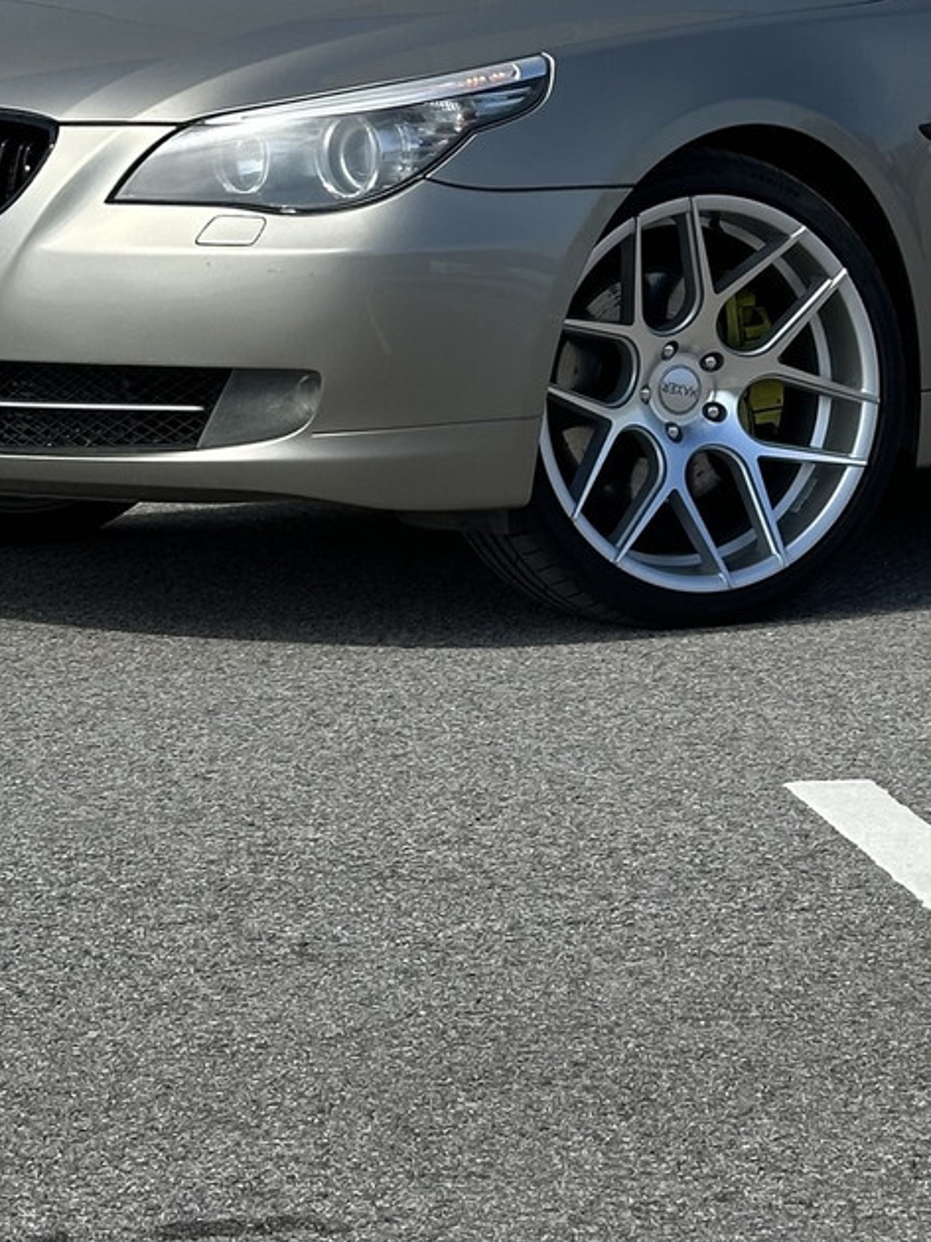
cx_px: 819
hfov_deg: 12.1
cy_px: -6
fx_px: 4378
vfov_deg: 15.8
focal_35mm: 122
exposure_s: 1/2667
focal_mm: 6.86
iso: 64
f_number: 1.78
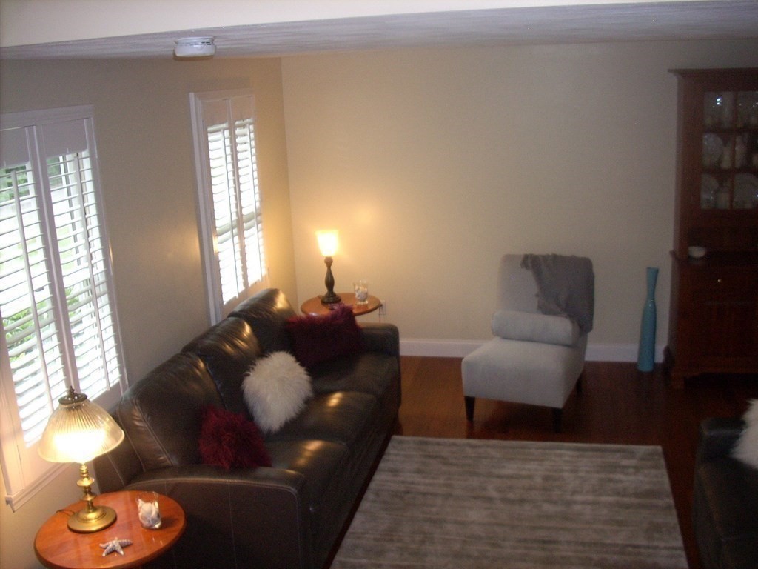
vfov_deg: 38.7
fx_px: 810
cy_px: 284
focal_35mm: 37
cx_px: 379
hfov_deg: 50.1
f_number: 2.8
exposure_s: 1/30
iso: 200
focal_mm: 6.2
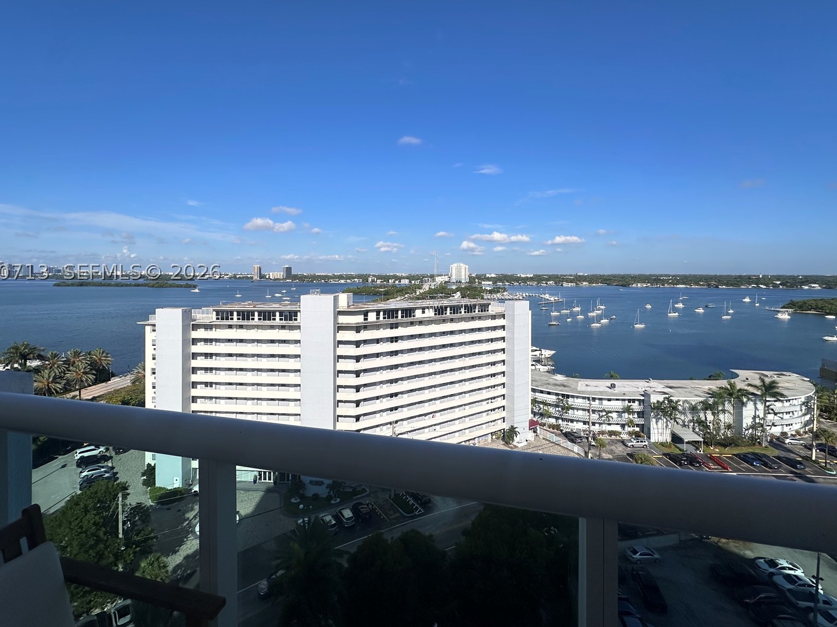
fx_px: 387
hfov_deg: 94.5
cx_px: 404
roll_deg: -0.4
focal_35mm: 16
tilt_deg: -0.2
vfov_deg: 77.7
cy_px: 272
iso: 50
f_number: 2.2
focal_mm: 2.22
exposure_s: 1/5051
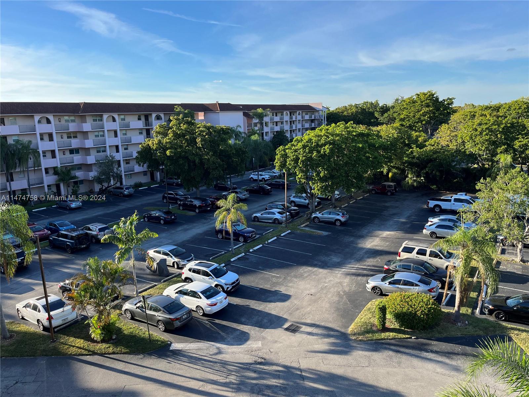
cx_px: 264
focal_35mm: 26
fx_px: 397
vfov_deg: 53.1
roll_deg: +2.3
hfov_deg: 67.3
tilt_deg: -12.4
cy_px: 198
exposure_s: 1/1422
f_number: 1.6
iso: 50
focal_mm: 5.1
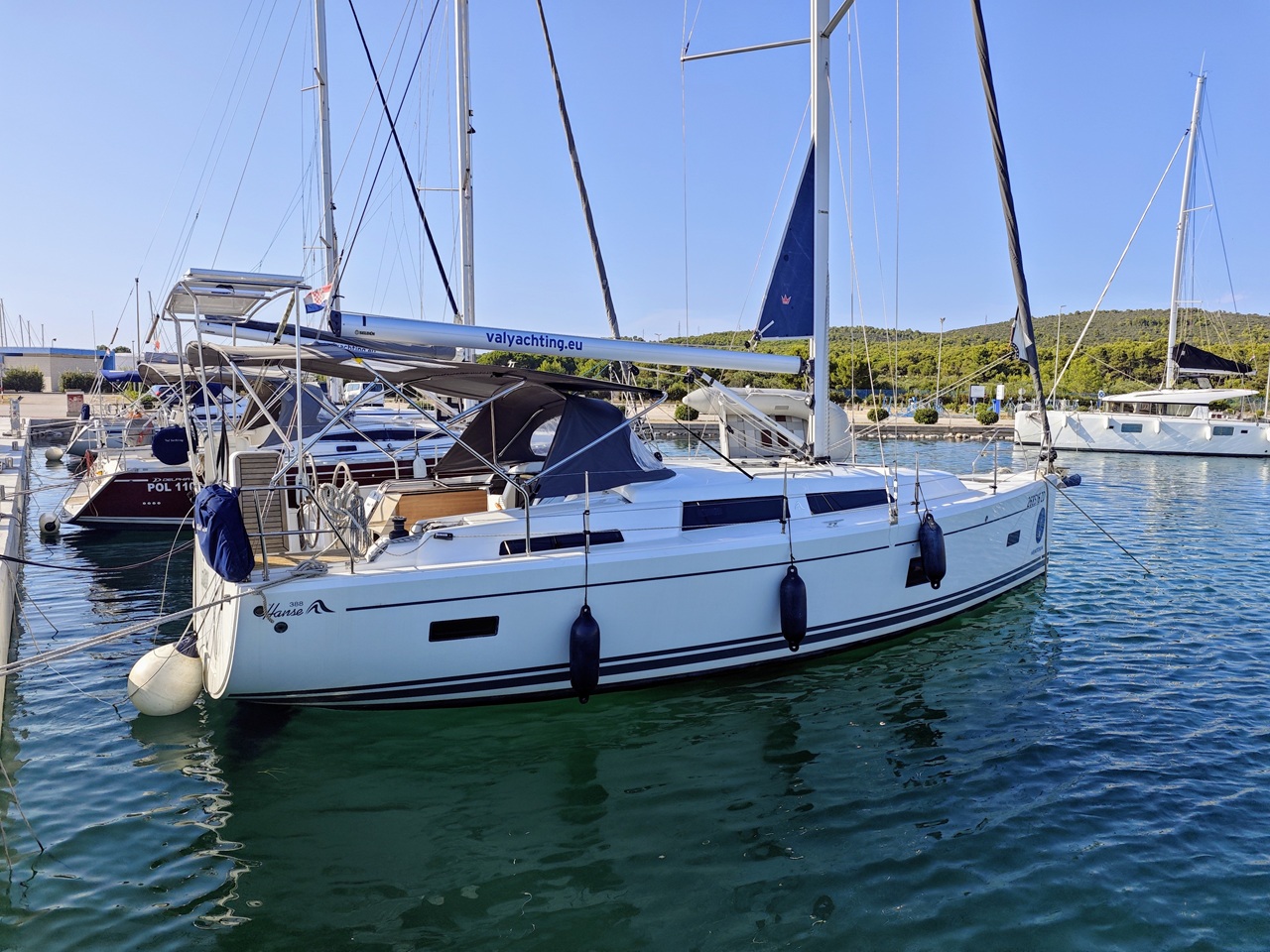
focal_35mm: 23
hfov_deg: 73.9
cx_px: 635
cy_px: 476
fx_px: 844
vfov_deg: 58.9
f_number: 1.6
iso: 50
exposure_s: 1/2567
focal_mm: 6.55
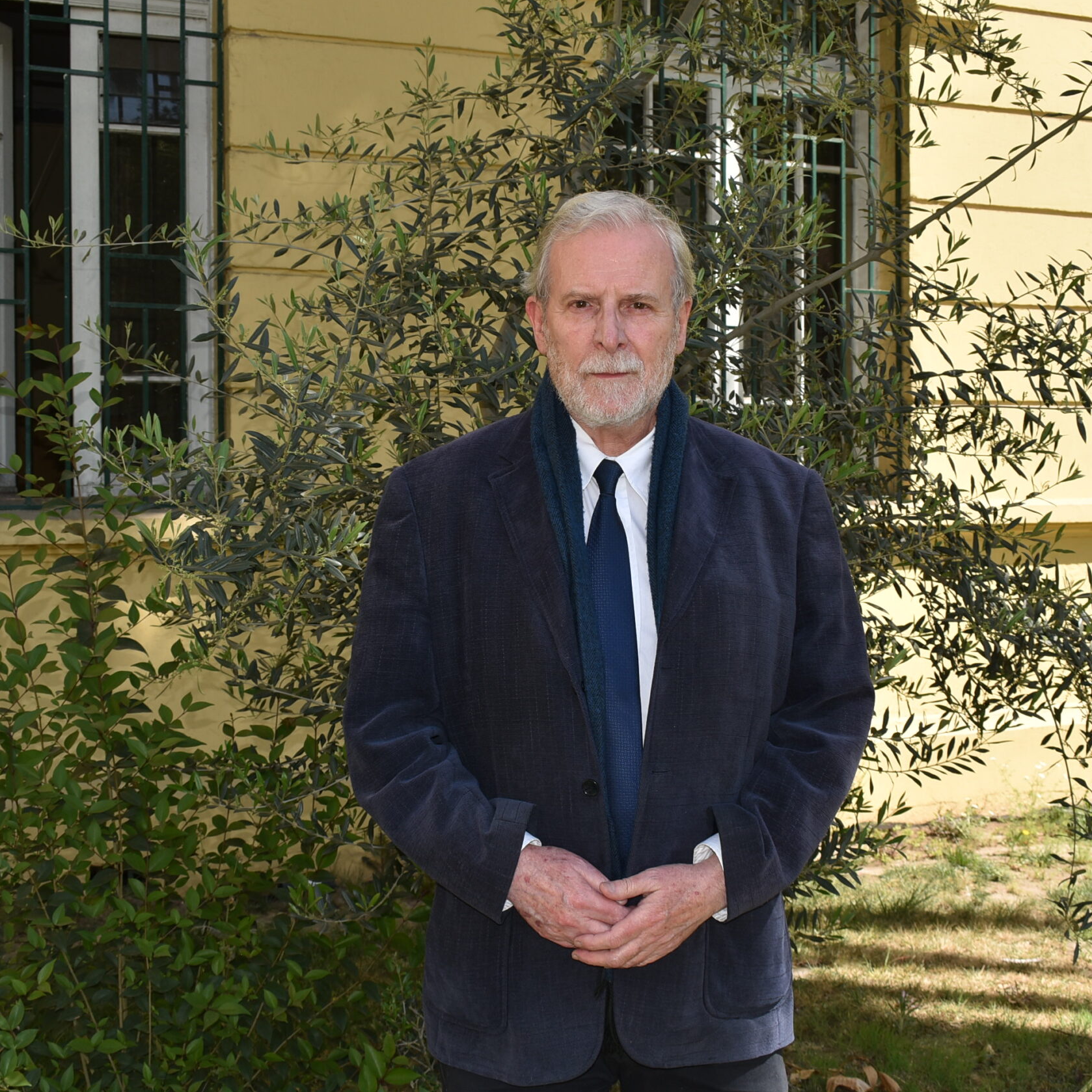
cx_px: 562
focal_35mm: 49
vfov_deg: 34.9
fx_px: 1736
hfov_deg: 34.9
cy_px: 538
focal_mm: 25
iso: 100
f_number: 8
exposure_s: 1/200
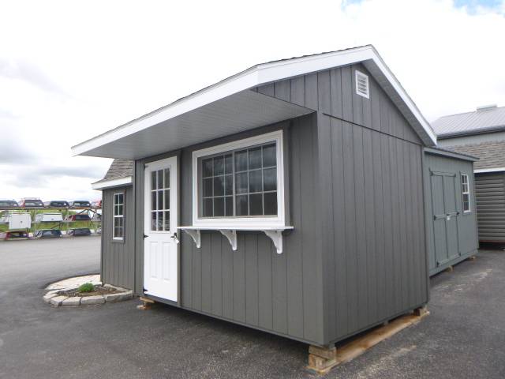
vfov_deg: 54.9
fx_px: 365
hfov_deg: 69.4
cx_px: 252
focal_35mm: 25
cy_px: 190
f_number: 3.9
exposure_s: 1/250
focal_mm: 4.5
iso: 100
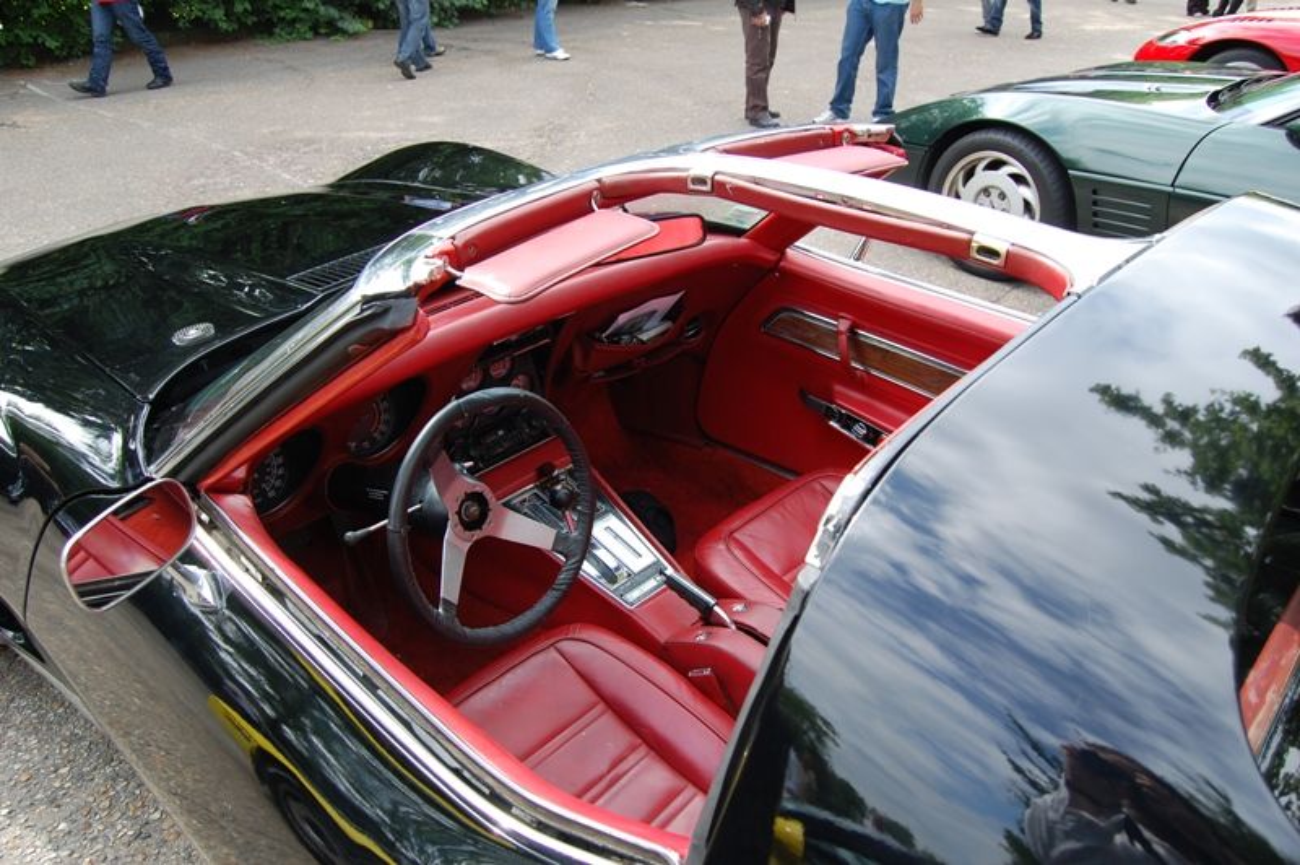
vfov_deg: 47.9
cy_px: 432
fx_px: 974
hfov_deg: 67.4
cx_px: 650
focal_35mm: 27
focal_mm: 18
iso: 200
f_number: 6.3
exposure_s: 1/160
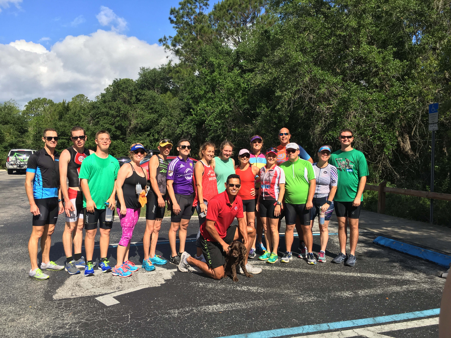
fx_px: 378
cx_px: 226
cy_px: 169
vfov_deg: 48.2
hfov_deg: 61.7
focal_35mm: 29
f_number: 2.2
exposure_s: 1/1131
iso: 25
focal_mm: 4.15
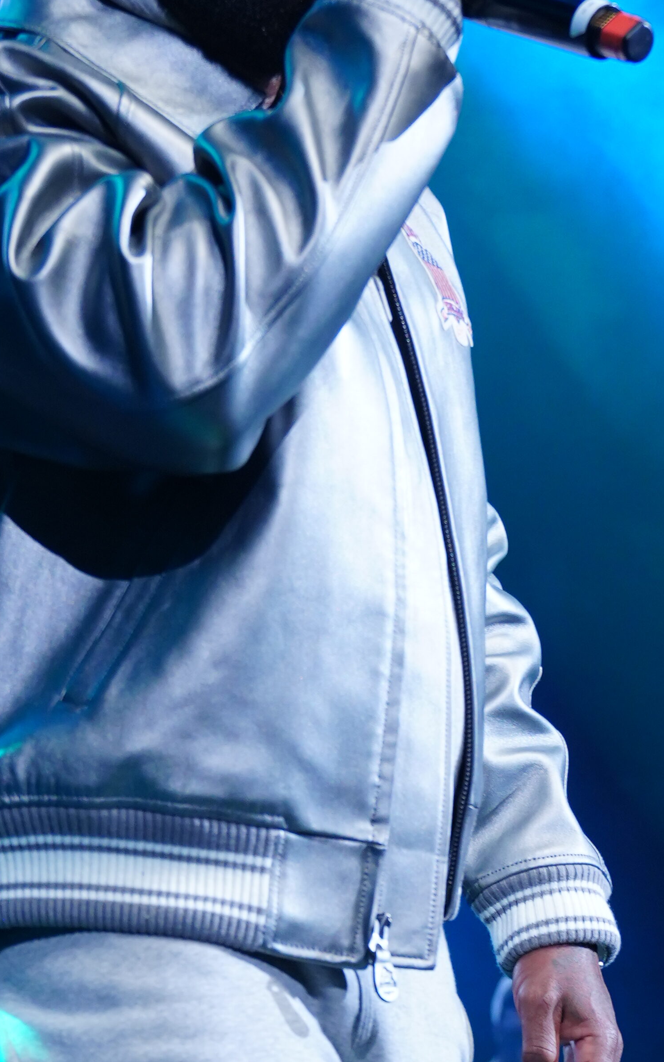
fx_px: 3562
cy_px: 1010
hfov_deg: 10.6
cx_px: 424
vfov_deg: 16.7
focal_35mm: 123
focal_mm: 41
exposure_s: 1/125
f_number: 3.5
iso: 800
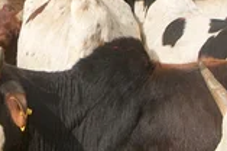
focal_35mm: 214
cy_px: -33
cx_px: 17
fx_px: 1347
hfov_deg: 9.6
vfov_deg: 6.4
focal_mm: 28
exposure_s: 1/1000
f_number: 11
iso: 800
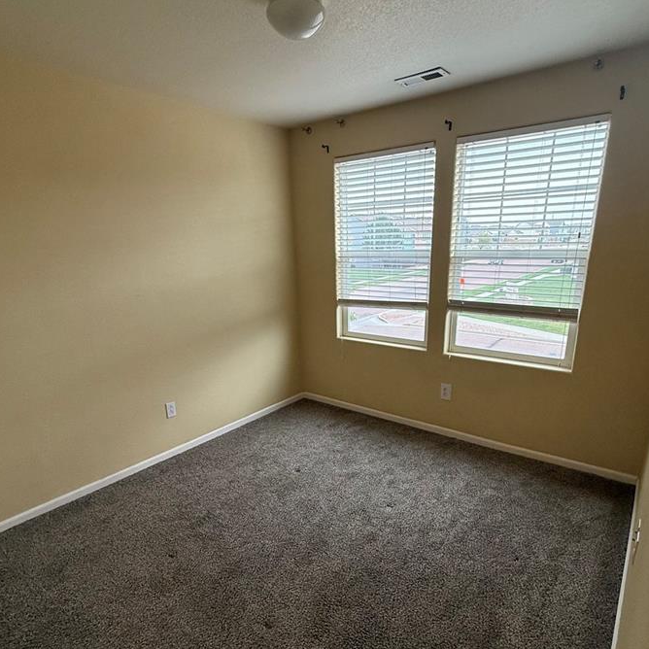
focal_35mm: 20
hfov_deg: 74.8
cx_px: 337
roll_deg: +0.8
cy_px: 384
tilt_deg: -17.3
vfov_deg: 74.1
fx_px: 424
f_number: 2.2
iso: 160
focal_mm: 2.22
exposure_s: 1/99
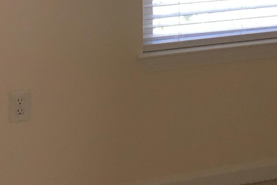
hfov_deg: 15.5
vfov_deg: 10.1
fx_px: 977
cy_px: -163
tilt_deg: +0.0
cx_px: 337
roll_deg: +0.3
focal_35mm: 127
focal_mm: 4.15
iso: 32
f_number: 2.2
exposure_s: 1/30
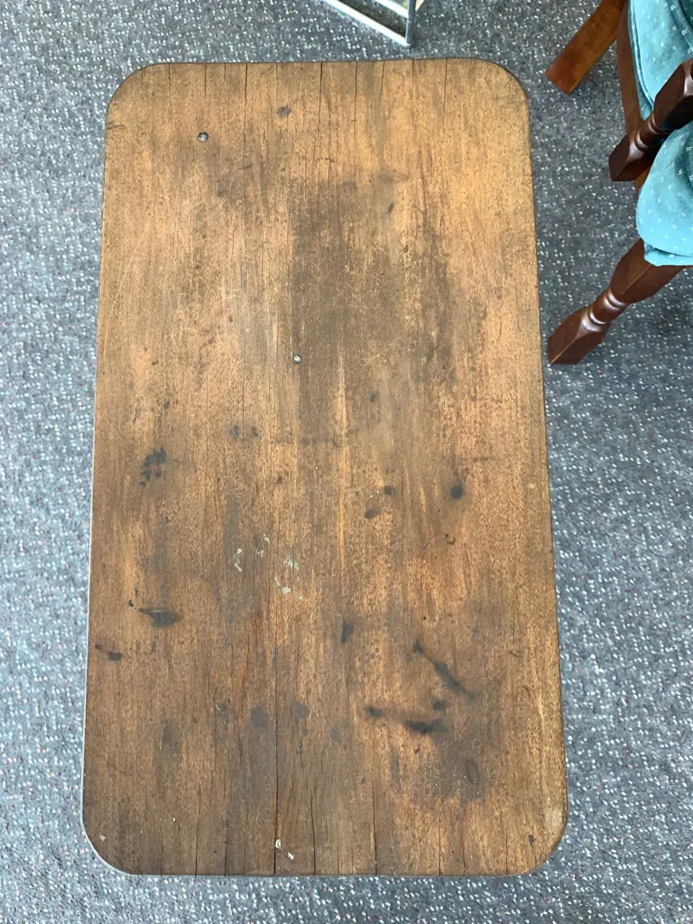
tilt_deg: -81.8
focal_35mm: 26
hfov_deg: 53.1
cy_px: 462
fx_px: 694
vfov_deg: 67.3
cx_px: 346
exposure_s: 1/50
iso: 80
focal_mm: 4.25
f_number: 1.8
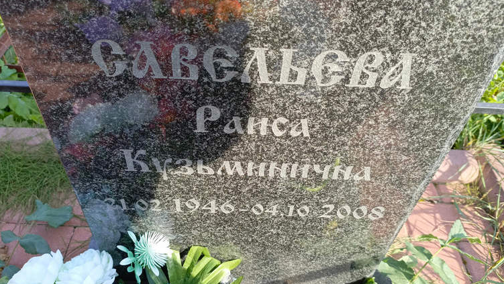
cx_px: 241
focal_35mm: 29
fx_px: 388
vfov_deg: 40.2
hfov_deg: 66.0
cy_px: 143
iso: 111
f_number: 1.69
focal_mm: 4.76
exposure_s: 1/182
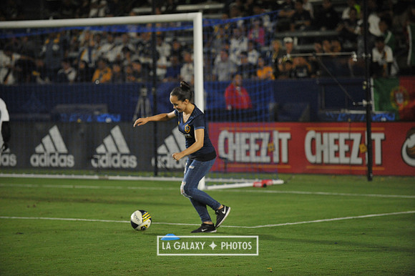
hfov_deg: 12.8
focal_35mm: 160
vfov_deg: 8.6
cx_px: 208
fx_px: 1843
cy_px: 138
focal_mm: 160
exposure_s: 1/2500
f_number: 3.2
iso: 3200
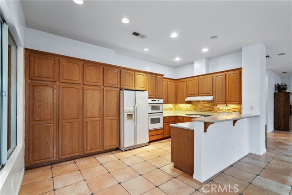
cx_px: 146
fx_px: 130
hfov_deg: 96.7
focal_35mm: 16
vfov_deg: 73.8
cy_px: 98
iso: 250
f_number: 6.3
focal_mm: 16
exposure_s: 1/5
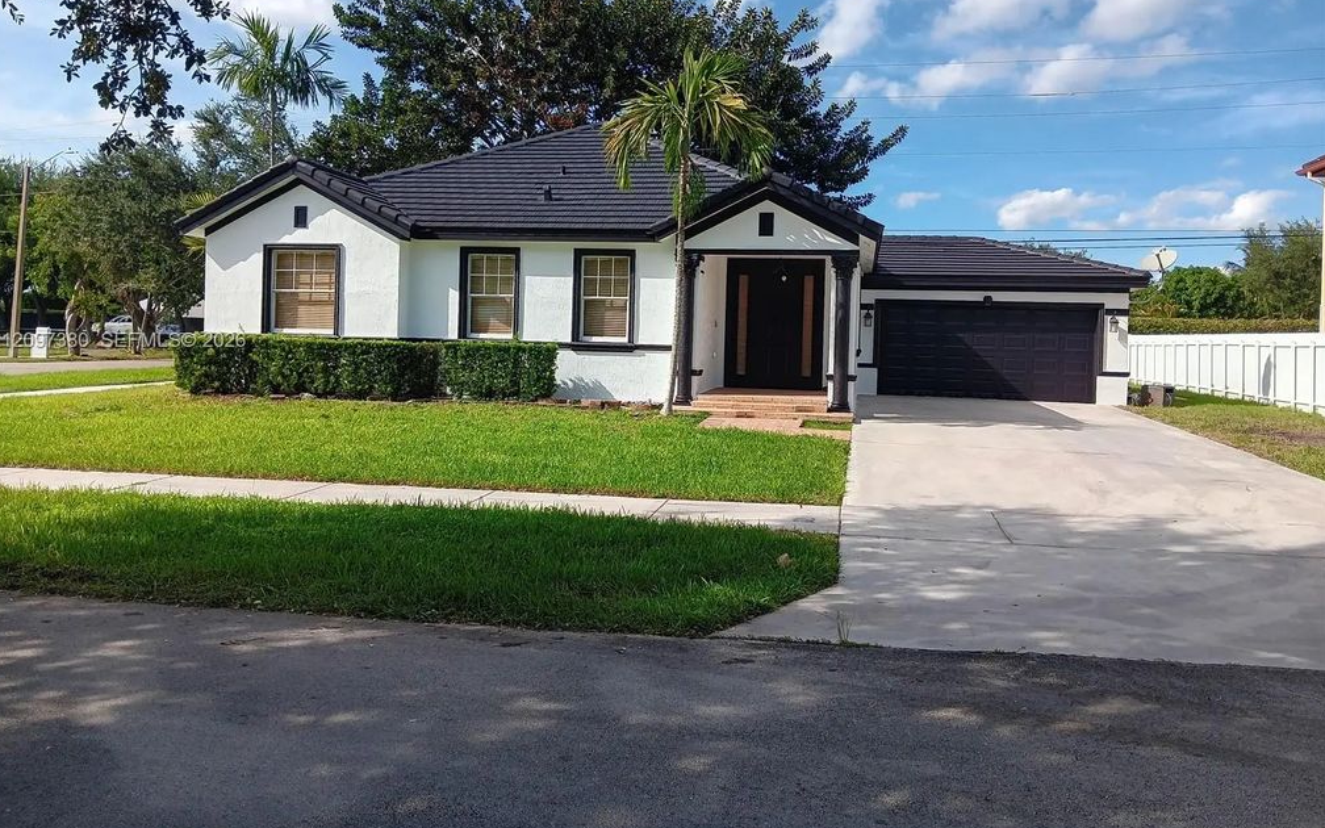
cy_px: 342
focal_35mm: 28
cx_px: 657
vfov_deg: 44.4
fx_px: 1011
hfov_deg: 66.5
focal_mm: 3.98
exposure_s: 1/1000
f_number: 1.8
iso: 20
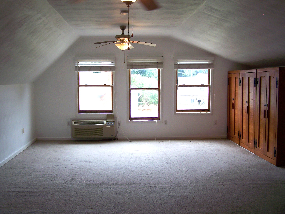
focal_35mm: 38
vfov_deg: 37.7
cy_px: 107
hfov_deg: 49.0
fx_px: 313
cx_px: 142
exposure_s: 1/80
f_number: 2.8
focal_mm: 6.3
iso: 64
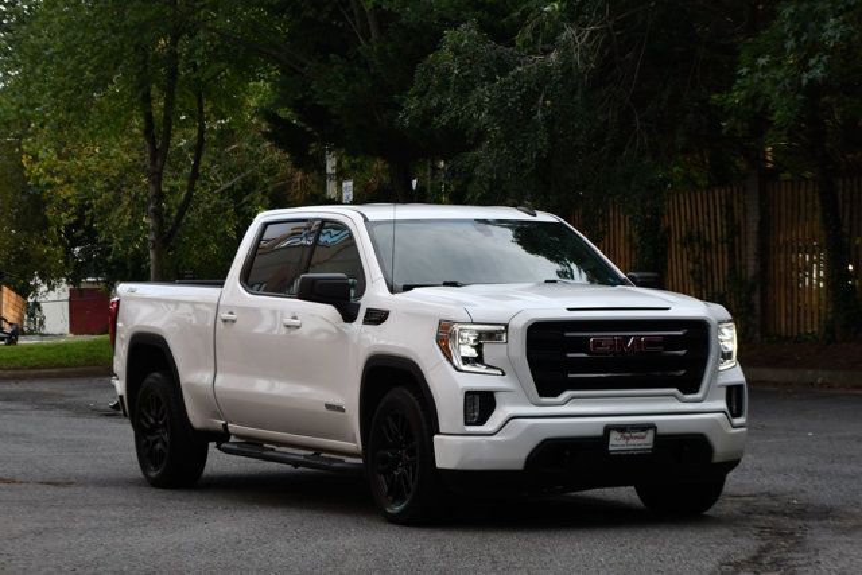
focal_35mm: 105
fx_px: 2515
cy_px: 288
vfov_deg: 13.0
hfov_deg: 19.5
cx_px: 431
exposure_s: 1/250
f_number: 6.3
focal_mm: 70
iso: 200
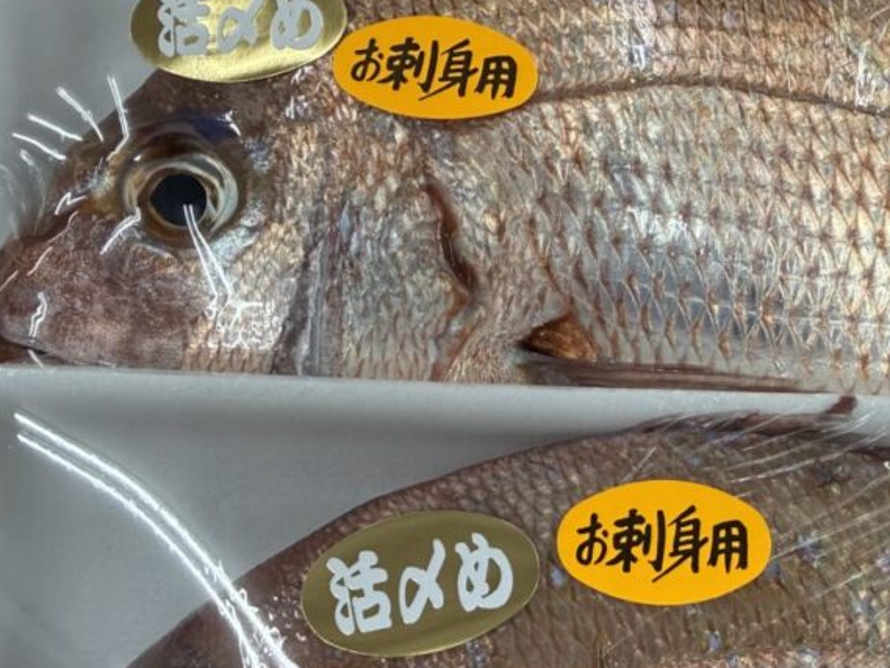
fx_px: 1157
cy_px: 457
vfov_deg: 31.9
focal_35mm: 45
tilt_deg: -74.3
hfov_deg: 39.1
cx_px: 800
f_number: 2.2
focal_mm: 2.22
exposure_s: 1/120
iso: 125
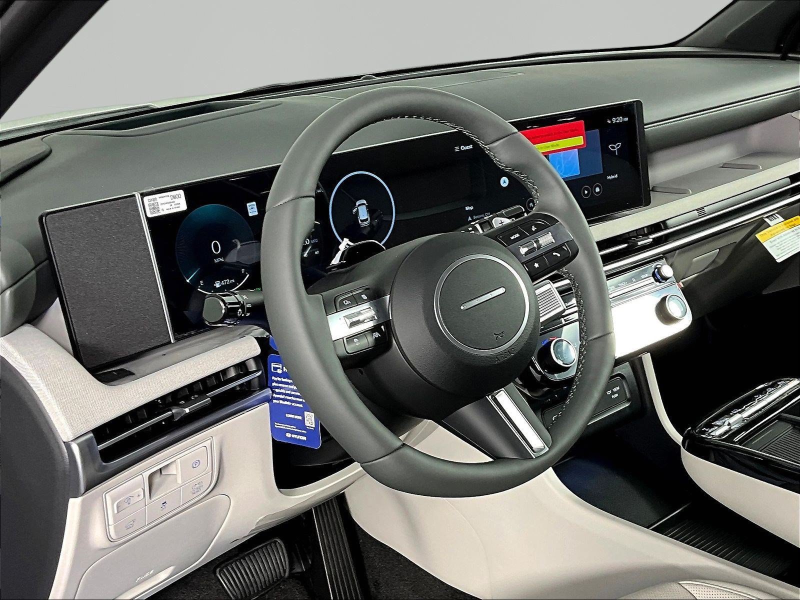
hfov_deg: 61.7
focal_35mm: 29
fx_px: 670
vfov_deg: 48.2
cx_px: 400
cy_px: 300
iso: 40
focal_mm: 3
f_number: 1.8
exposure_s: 1/60
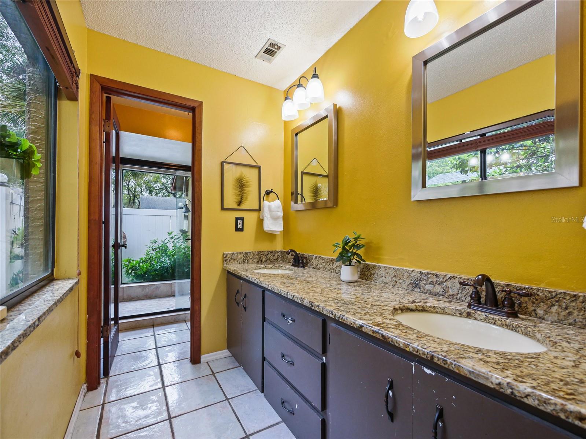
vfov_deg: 85.7
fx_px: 237
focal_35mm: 14
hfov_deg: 102.1
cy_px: 220
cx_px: 293
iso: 1000
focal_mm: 7
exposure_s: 1/60
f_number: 4
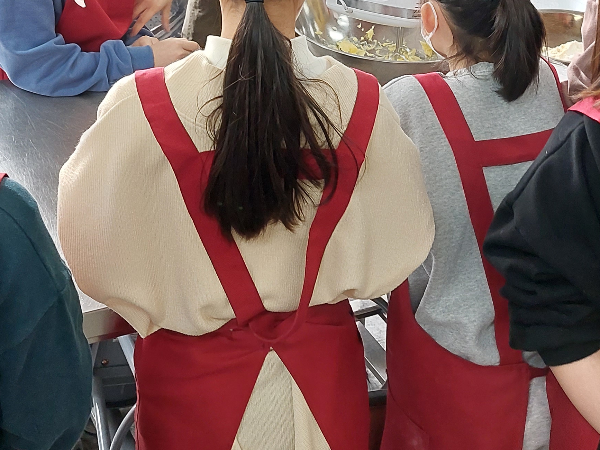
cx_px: 273
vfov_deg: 21.5
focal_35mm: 64
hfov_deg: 30.2
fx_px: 1109
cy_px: -73
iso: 125
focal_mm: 5.23
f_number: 1.8
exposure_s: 1/60
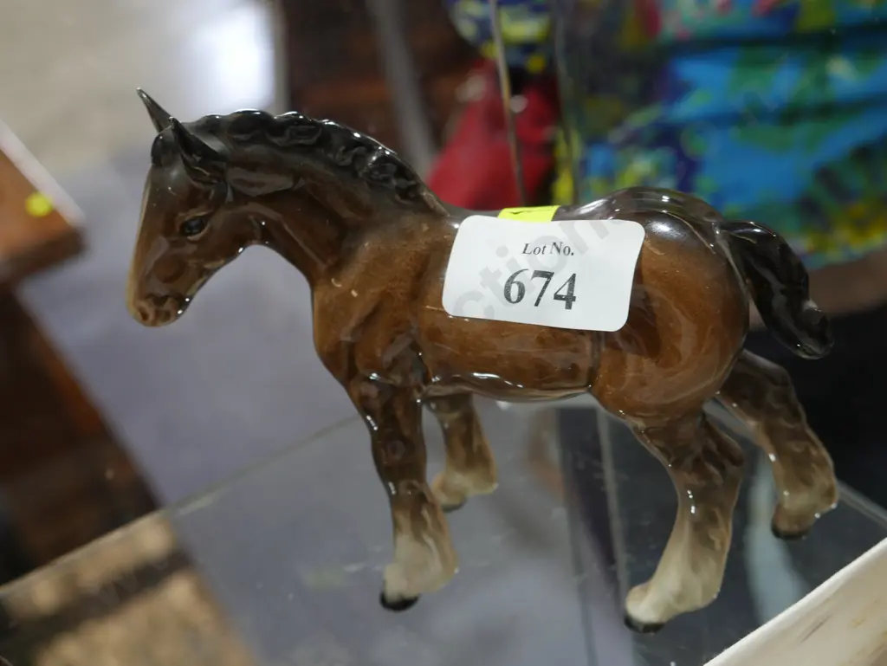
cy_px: 333
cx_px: 444
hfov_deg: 41.2
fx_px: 1179
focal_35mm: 46
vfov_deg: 31.5
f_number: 5.6
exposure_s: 1/60
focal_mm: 23
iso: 640
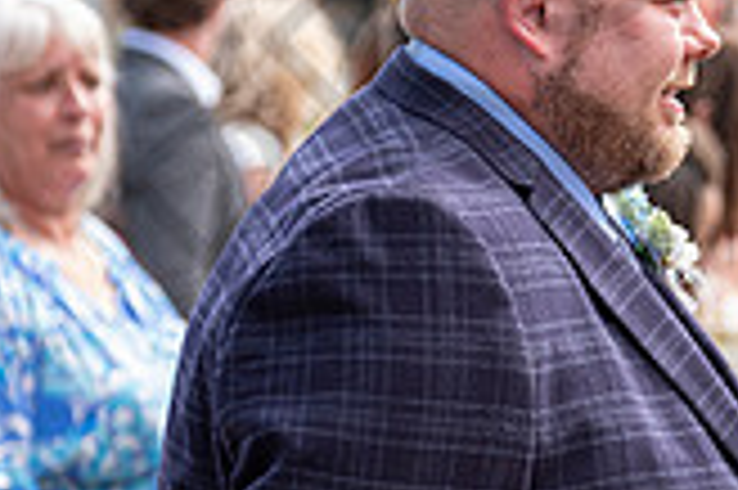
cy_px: 49
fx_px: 6287
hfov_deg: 6.7
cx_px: 612
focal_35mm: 307
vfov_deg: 4.5
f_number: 3.2
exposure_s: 1/640
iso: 200
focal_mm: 74.4
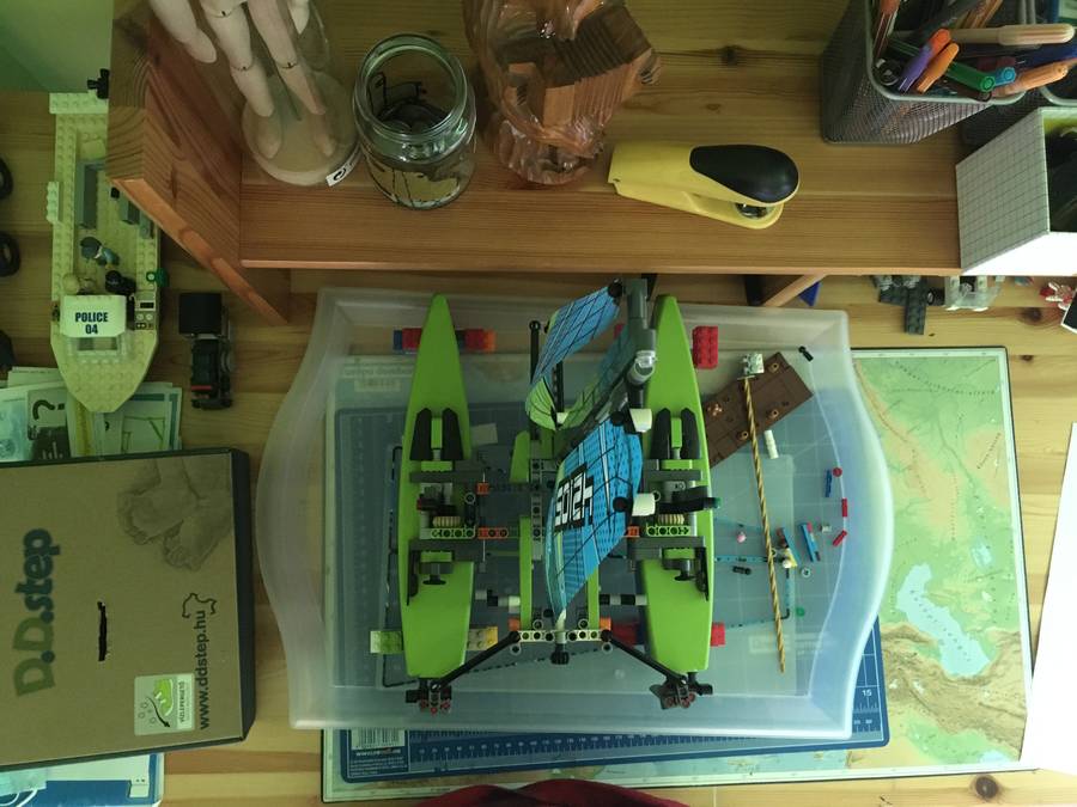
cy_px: 404
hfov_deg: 61.7
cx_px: 538
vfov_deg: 48.2
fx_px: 902
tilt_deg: -81.7
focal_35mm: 29
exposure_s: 1/17
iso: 250
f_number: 2.2
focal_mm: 4.15
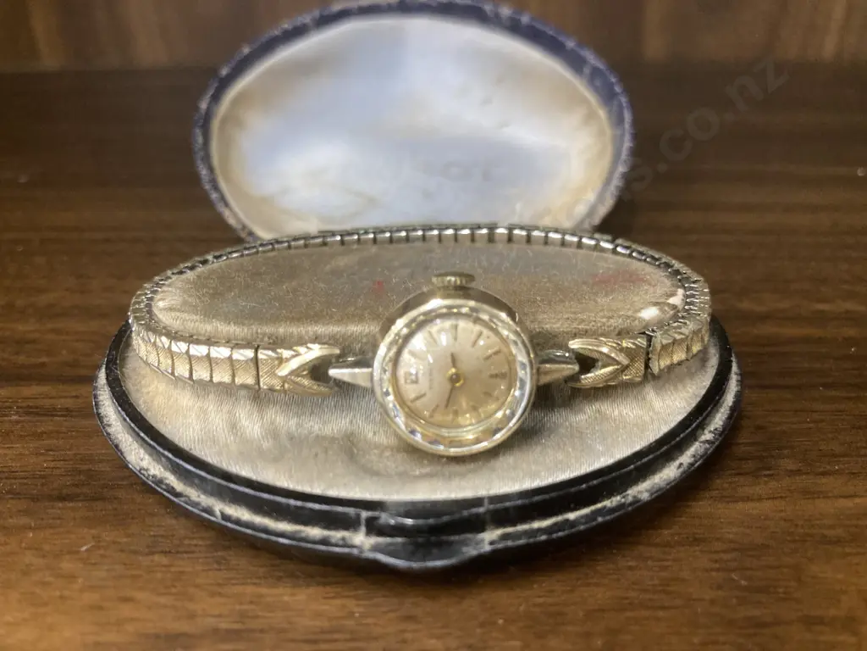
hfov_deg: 63.4
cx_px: 434
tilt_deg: -29.3
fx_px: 701
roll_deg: +0.8
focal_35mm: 28
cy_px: 326
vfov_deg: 49.7
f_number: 1.8
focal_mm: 3.99
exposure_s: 1/50
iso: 250
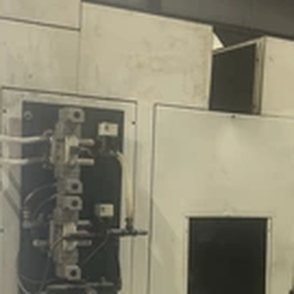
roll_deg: -2.6
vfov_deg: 24.9
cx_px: 146
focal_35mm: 68
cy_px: 237
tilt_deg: -4.4
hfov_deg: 25.4
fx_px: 653
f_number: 1.6
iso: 100
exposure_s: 1/121
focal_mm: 5.1
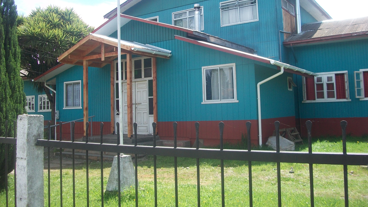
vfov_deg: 33.6
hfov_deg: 56.6
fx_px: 342
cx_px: 184
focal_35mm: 35
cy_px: 80
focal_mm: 5.7
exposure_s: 1/500
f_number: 2.9
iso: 80
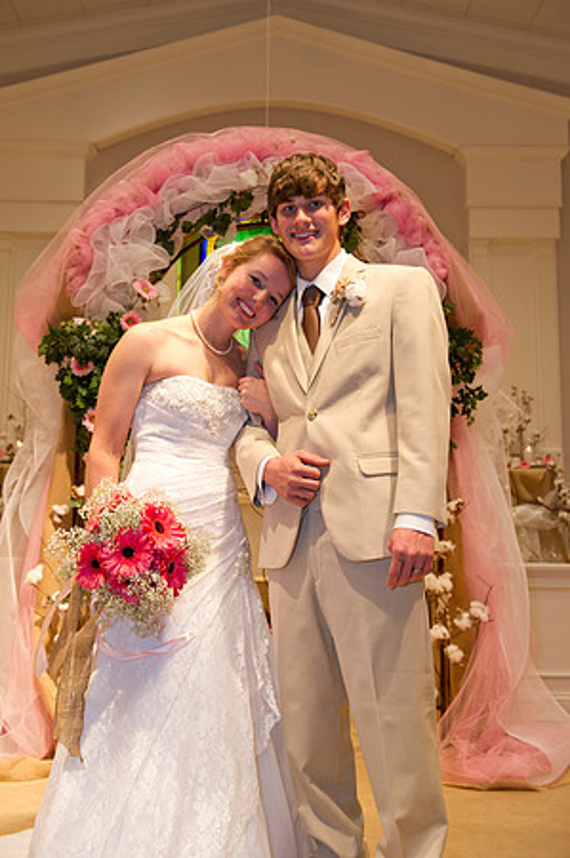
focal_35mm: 38
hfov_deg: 35.0
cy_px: 429
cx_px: 285
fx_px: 905
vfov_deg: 50.7
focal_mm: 38
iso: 1600
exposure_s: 1/125
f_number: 4.5
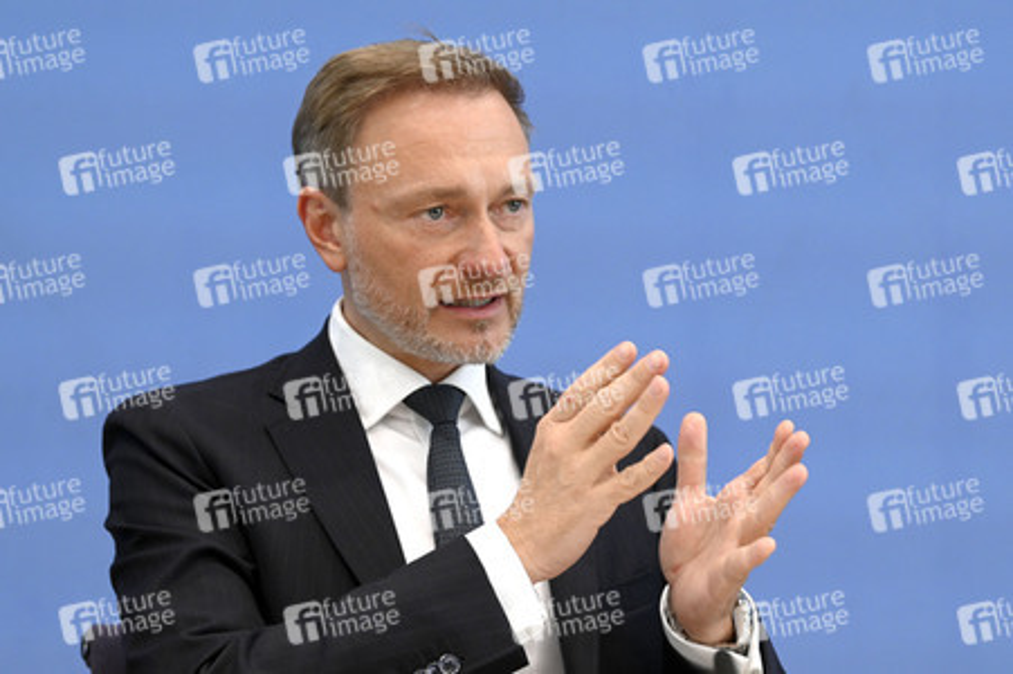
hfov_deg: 17.1
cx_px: 506
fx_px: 3374
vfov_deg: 11.4
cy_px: 337
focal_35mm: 120
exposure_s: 1/640
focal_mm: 120
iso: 3200
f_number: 5.6
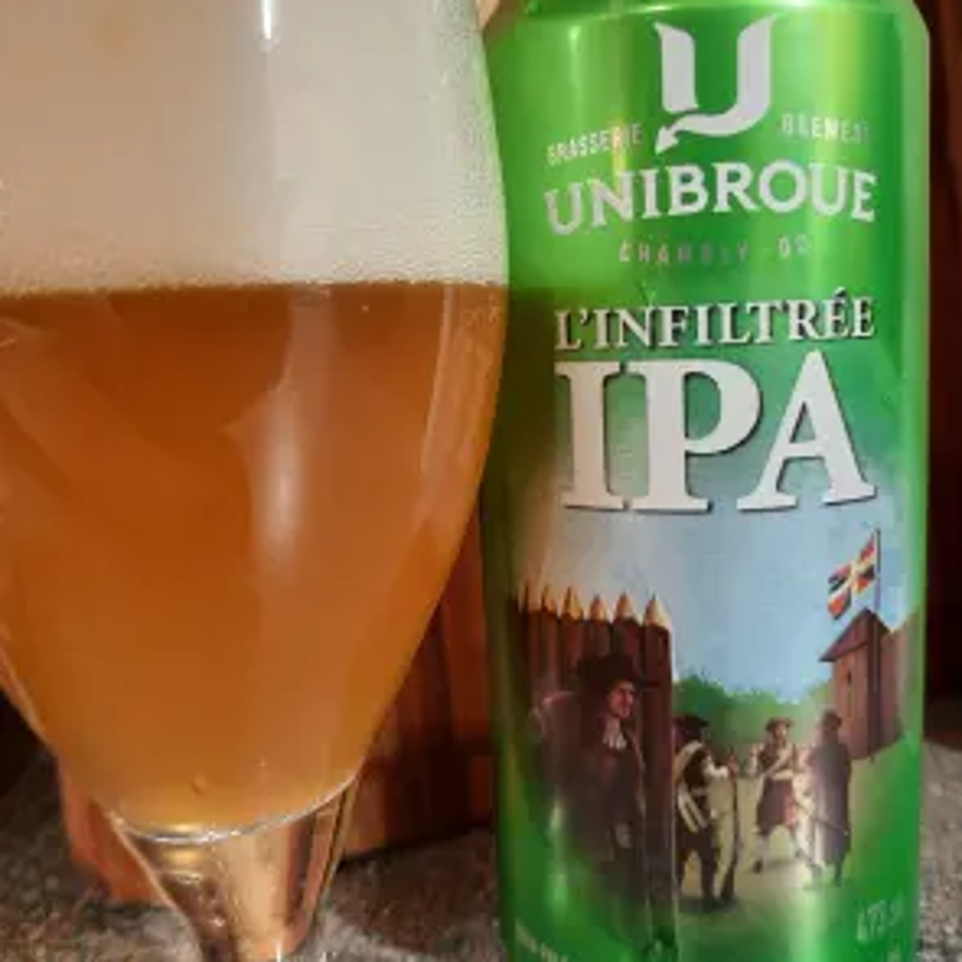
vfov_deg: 54.0
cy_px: 470
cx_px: 483
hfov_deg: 54.0
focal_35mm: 30
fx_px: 943
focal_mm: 4.6
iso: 320
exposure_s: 1/40
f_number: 2
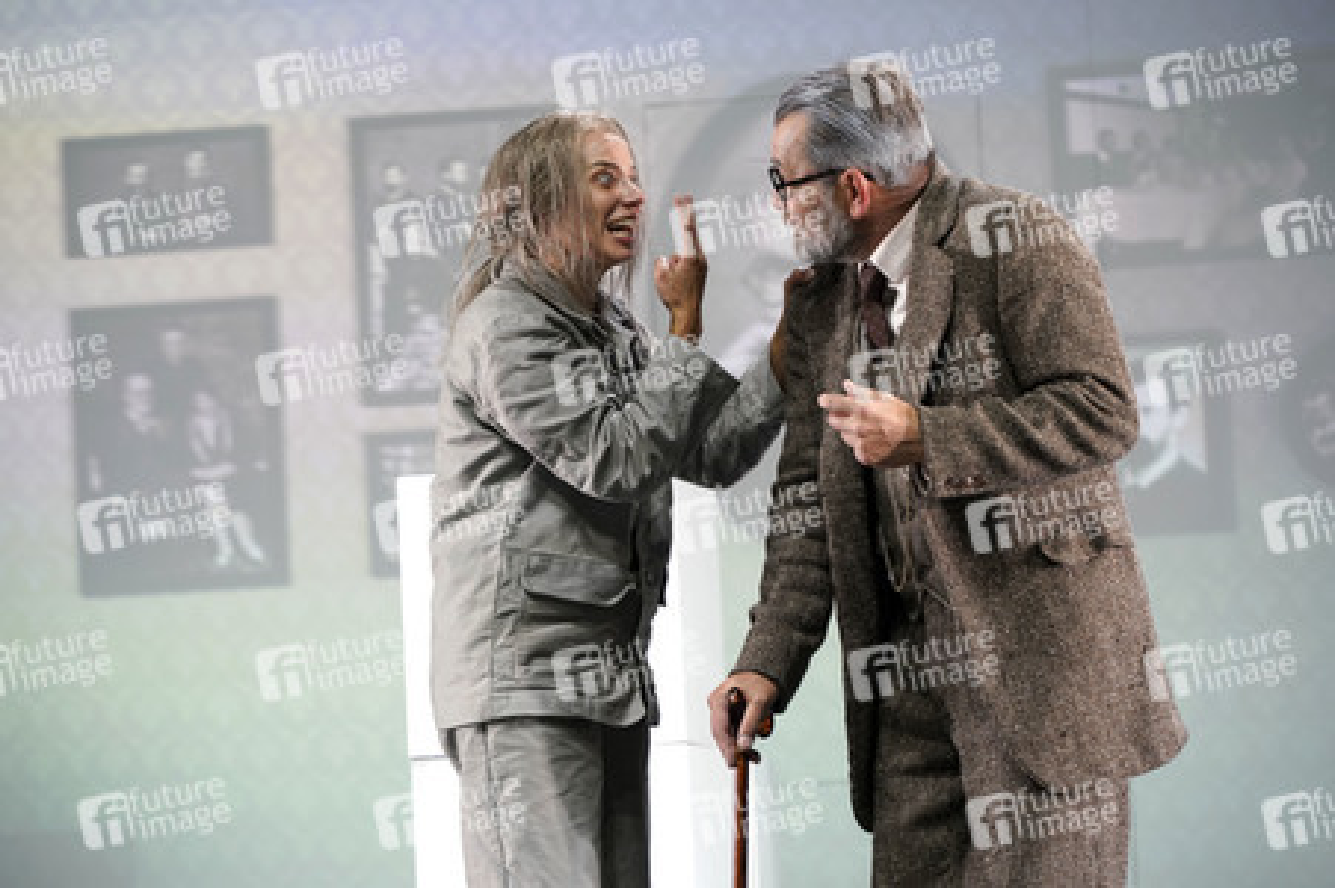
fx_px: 5558
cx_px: 668
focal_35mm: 150
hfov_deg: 13.7
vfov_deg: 9.1
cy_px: 444
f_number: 5.6
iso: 1000
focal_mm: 150
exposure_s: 1/125
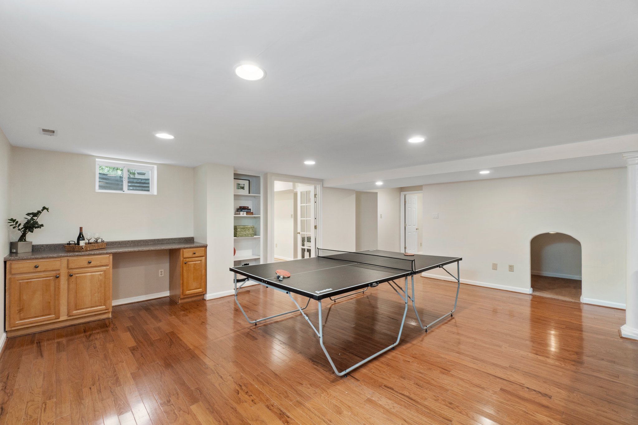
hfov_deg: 100.4
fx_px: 266
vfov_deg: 77.3
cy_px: 212
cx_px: 319
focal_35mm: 15
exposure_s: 1/1.67
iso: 100
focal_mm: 10
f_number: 8
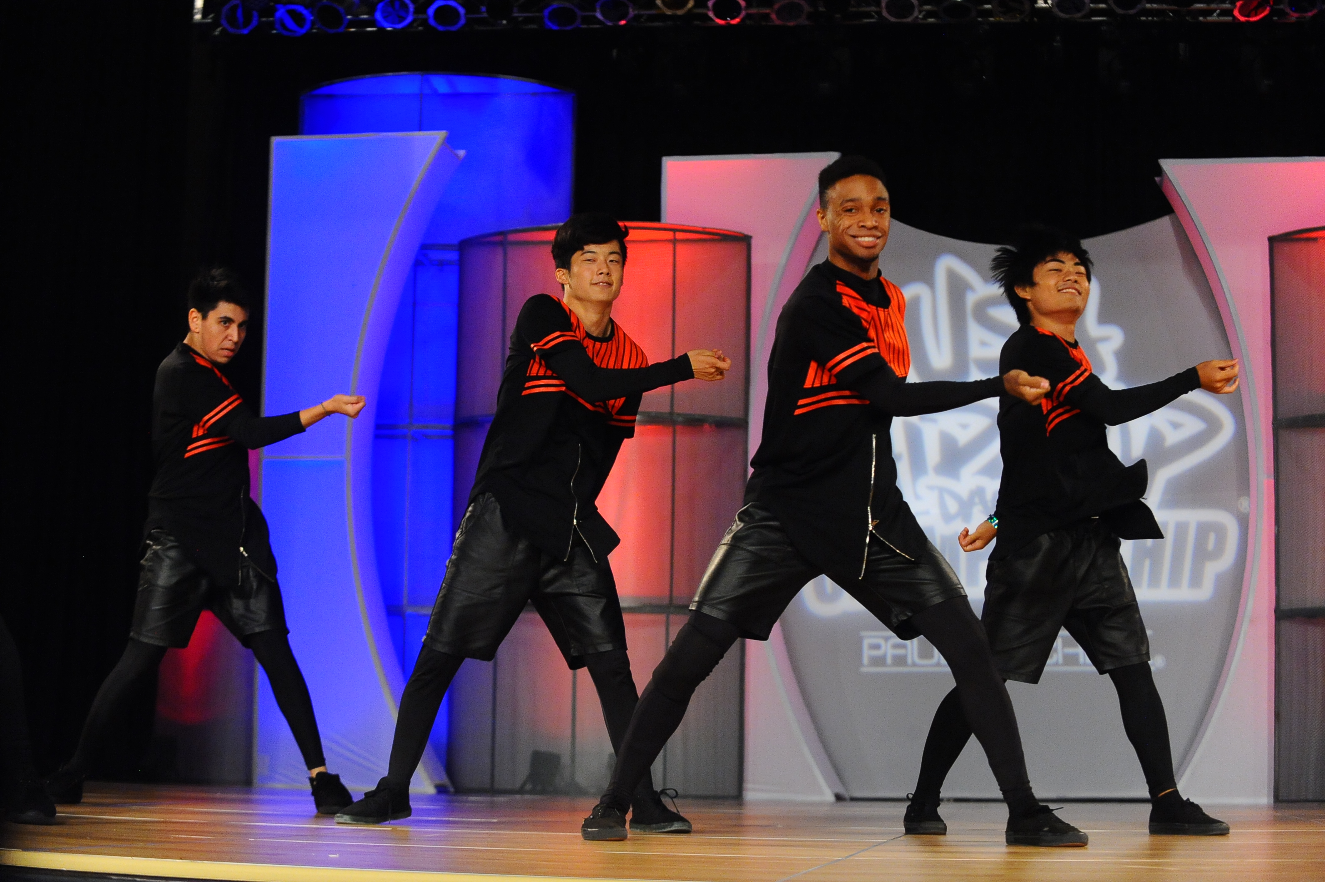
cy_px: 441
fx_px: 2575
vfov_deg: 19.4
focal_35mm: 70
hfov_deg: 28.9
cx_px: 662
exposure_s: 1/500
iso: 5000
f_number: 4
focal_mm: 70
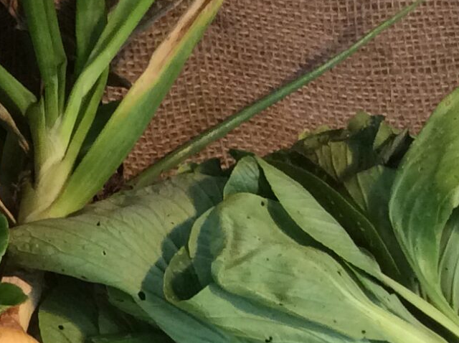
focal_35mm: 132
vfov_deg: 10.6
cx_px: -236
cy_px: 597
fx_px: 1748
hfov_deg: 14.0
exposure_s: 1/24
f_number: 2.4
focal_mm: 3.3
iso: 80
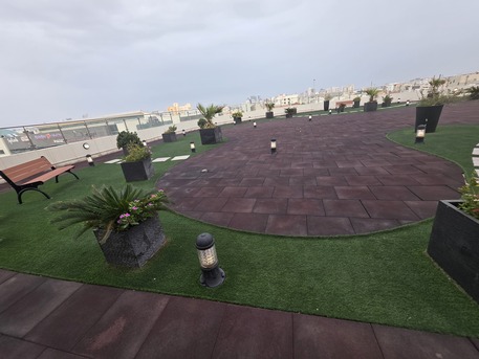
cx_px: 240
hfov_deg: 106.2
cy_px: 180
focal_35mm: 13
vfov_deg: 89.9
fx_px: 180
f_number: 1.9
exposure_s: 1/359
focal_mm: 2.2
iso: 100
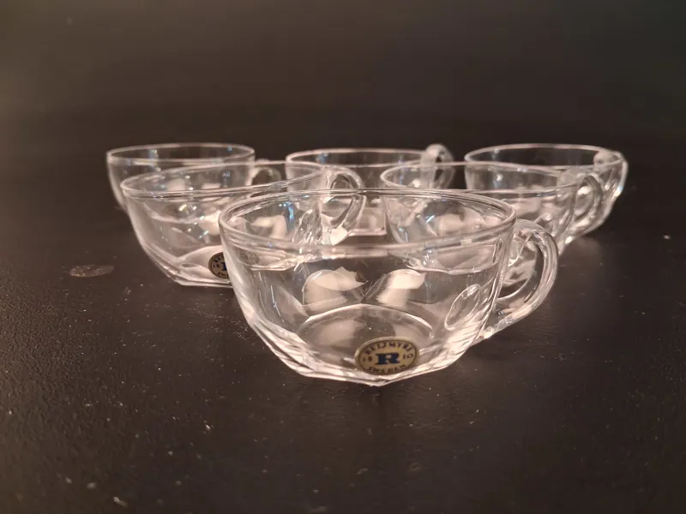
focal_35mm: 27
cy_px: 257
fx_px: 535
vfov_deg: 51.4
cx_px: 343
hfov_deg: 65.3
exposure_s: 1/50
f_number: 1.8
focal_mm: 4
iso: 640
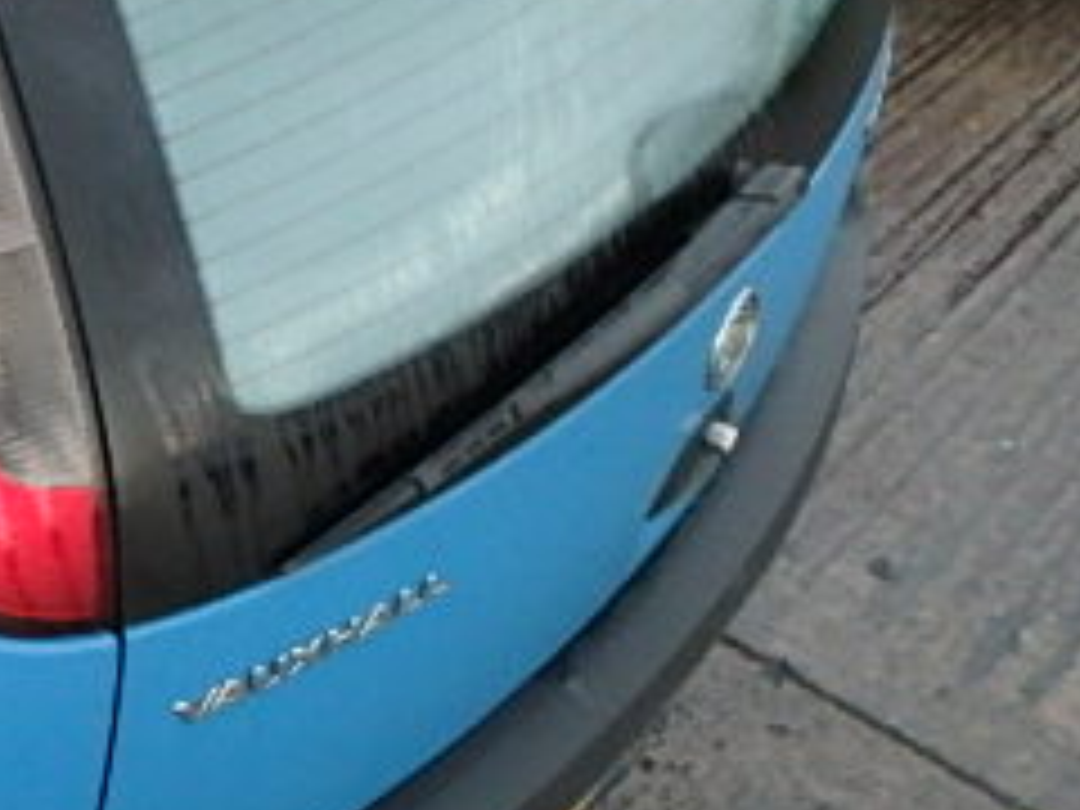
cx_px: -306
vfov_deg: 26.0
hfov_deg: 28.5
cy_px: 292
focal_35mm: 56
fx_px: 1747
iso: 640
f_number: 3.5
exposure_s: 1/30
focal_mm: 3.7
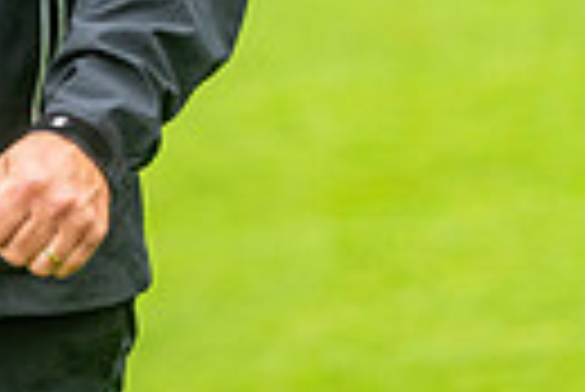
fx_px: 21832
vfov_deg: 1.0
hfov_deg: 1.5
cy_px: -394
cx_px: 104
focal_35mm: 1342
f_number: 4
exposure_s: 1/800
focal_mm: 300
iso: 800
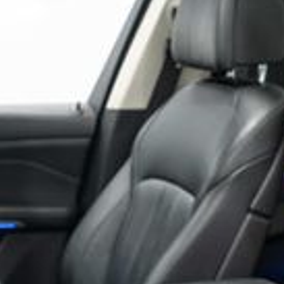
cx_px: 249
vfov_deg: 15.0
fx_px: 1030
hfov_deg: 15.5
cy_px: 368
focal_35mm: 111
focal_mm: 28
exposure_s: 1/40
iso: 1000
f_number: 3.2
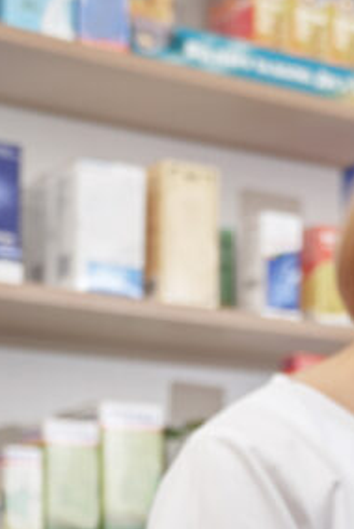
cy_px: 584
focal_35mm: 108
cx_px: 470
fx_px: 1589
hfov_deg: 12.3
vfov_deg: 18.2
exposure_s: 1/160
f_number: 3.2
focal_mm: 30
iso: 250
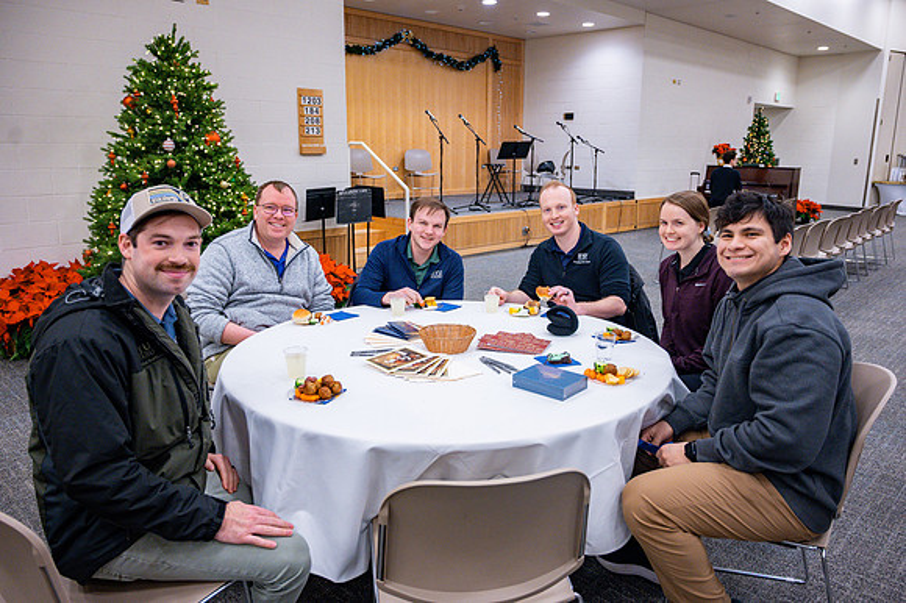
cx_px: 474
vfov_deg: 47.4
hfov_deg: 66.8
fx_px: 686
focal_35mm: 27
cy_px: 287
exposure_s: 1/200
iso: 1600
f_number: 4
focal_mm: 26
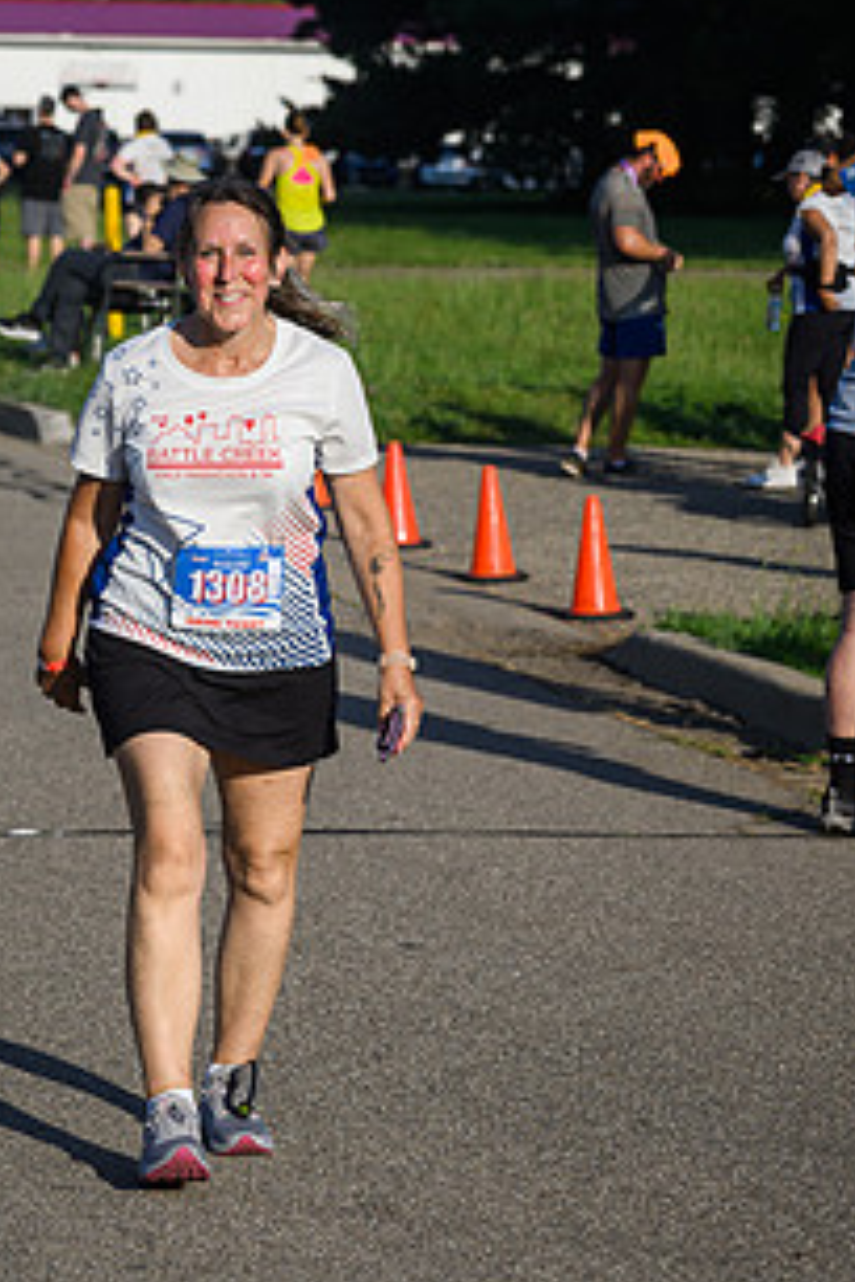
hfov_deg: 8.8
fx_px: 5557
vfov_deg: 13.2
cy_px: 641
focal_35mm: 156
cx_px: 239
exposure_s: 1/1250
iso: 64
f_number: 4
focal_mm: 71
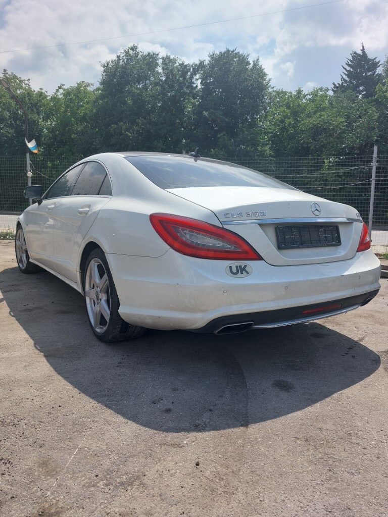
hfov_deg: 56.8
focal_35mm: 24
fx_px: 359
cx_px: 194
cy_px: 258
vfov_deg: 71.6
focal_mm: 5.23
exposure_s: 1/1435
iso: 25
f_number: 1.8
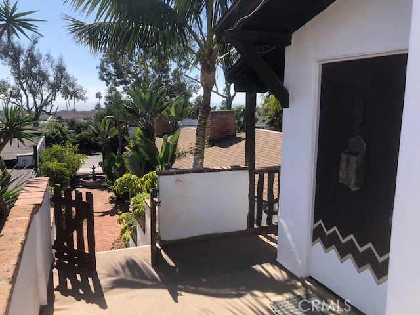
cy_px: 158
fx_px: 340
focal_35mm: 28
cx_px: 210
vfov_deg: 49.7
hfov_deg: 63.4
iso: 20
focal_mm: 3.99
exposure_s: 1/1263
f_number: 1.8
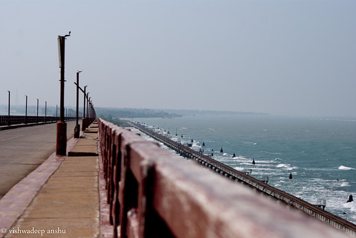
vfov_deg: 13.1
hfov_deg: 19.4
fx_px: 1039
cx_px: 178
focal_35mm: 105
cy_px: 119
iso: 100
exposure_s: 1/640
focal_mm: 70
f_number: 6.3
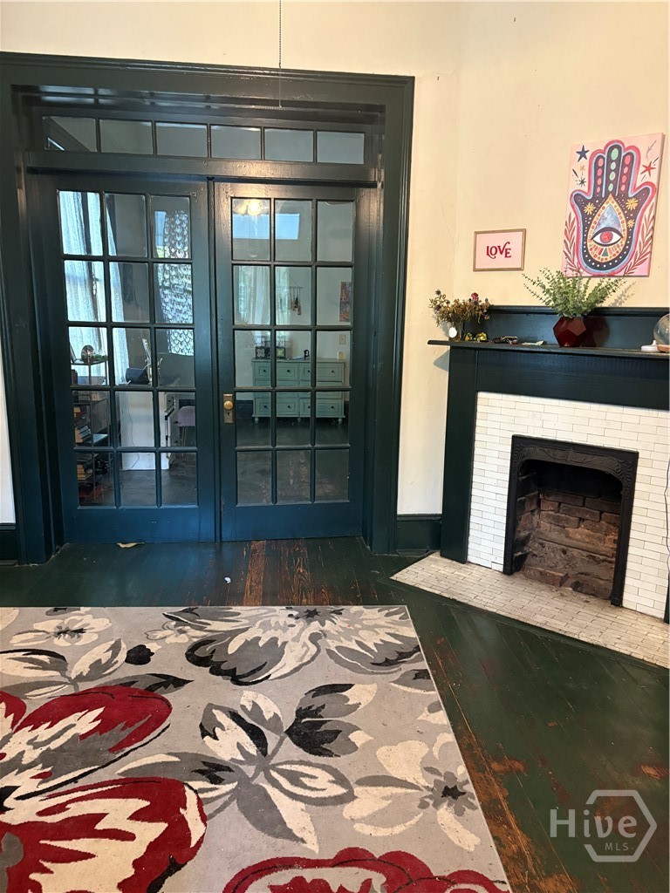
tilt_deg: -10.7
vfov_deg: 67.3
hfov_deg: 53.1
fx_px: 671
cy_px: 446
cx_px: 335
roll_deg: -1.5
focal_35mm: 26
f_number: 1.6
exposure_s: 1/30
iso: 500
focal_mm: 5.96
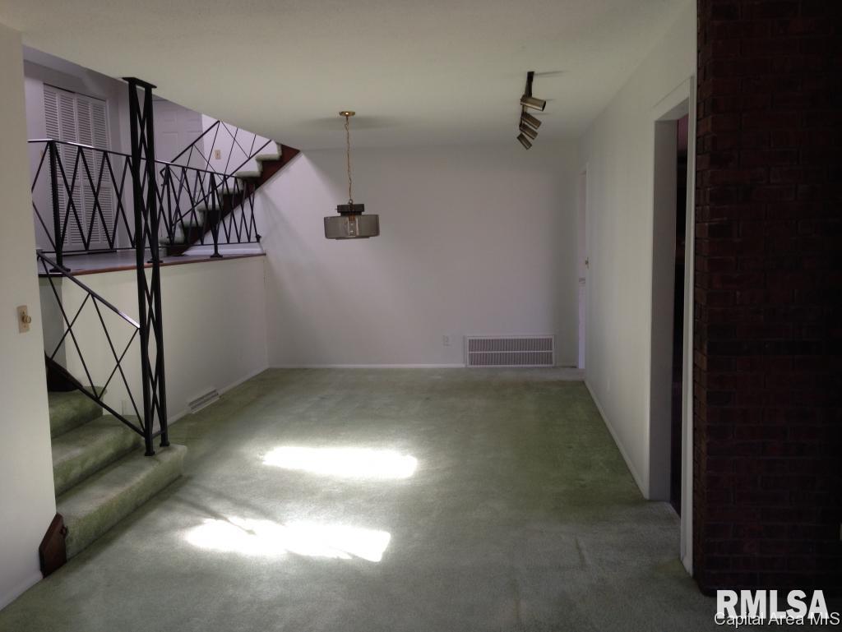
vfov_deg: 43.0
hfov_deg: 55.3
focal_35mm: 33
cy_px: 316
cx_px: 421
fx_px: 803
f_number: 2.4
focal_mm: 4.12
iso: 50
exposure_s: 1/30
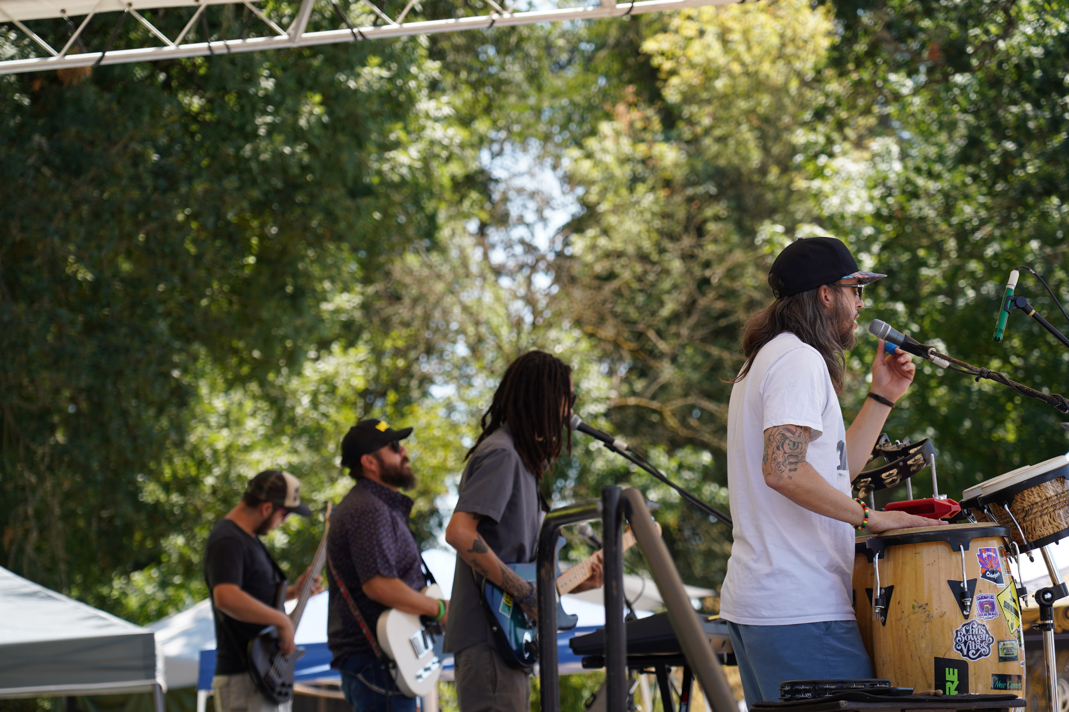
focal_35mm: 104
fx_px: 3088
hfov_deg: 19.6
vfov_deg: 13.2
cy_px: 356
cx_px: 534
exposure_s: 1/200
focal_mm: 104
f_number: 4.5
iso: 100
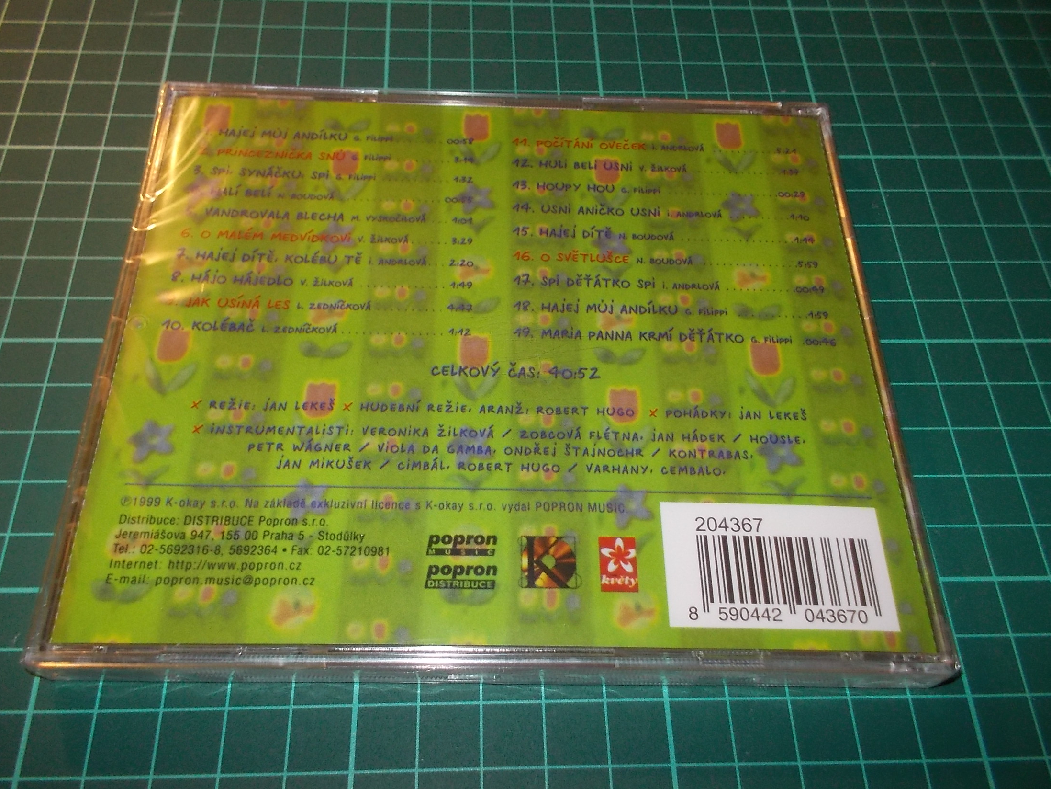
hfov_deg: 60.0
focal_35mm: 30
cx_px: 515
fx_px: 911
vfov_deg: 46.8
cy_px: 406
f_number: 3.3
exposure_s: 1/30
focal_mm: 4.1
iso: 200
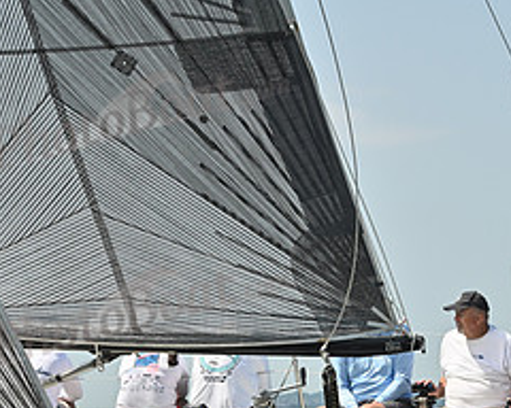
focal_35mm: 222
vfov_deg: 6.9
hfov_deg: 8.7
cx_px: 402
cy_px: 392
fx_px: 3357
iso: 320
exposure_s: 1/1250
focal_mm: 98
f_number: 8
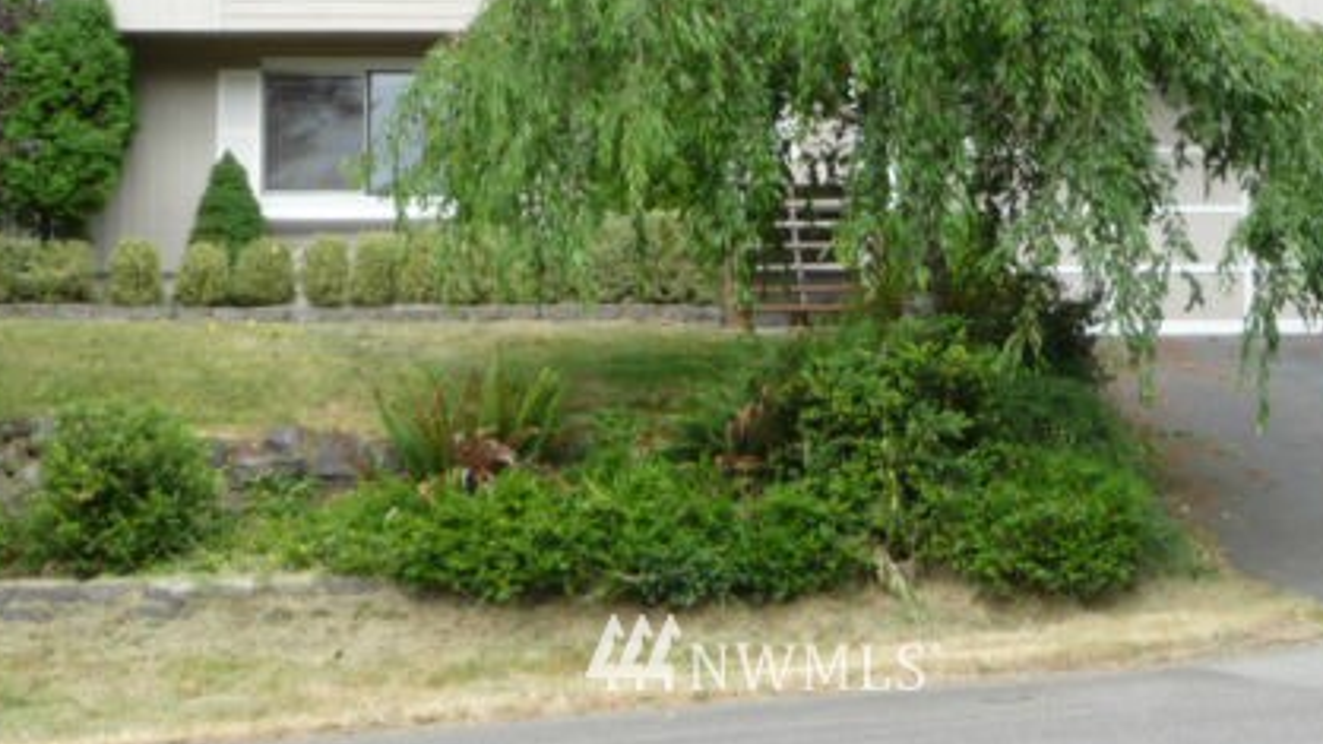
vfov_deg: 14.9
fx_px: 2806
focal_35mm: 80
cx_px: 763
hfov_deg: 26.5
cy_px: 13
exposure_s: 1/200
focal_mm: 5
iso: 100
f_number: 3.4
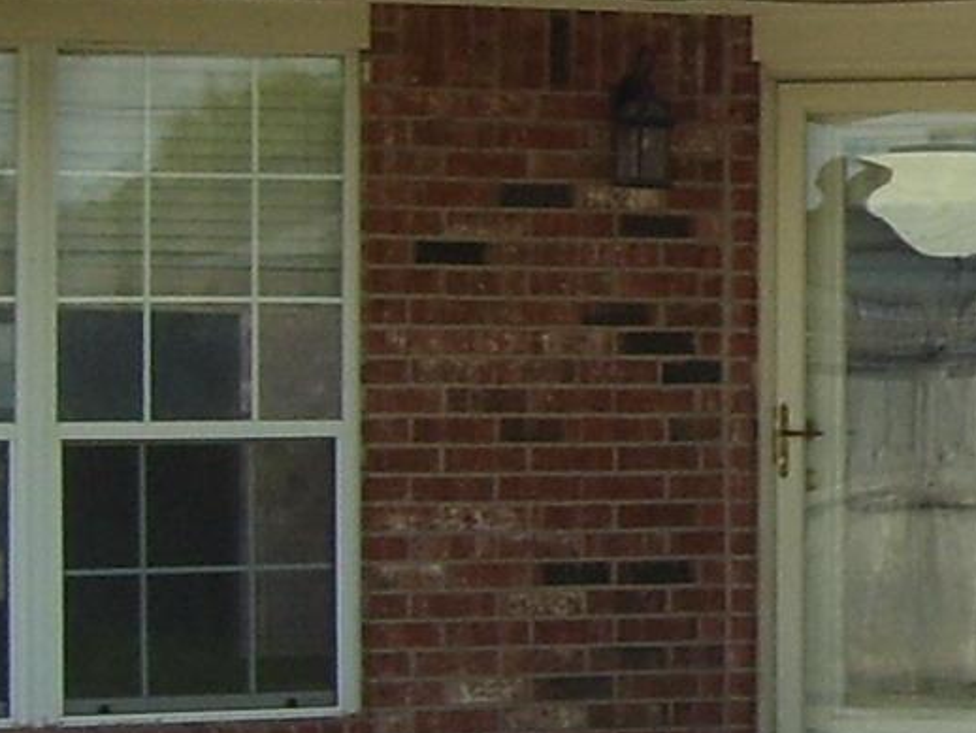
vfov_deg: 8.1
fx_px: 5190
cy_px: 181
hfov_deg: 10.5
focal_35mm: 184
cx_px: 1334
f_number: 4.8
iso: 80
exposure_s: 1/250
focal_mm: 6
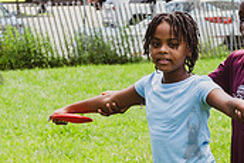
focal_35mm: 154
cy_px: 127
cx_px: 184
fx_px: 1045
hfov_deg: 13.3
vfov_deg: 8.9
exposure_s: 1/800
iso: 200
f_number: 3.5
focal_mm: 38
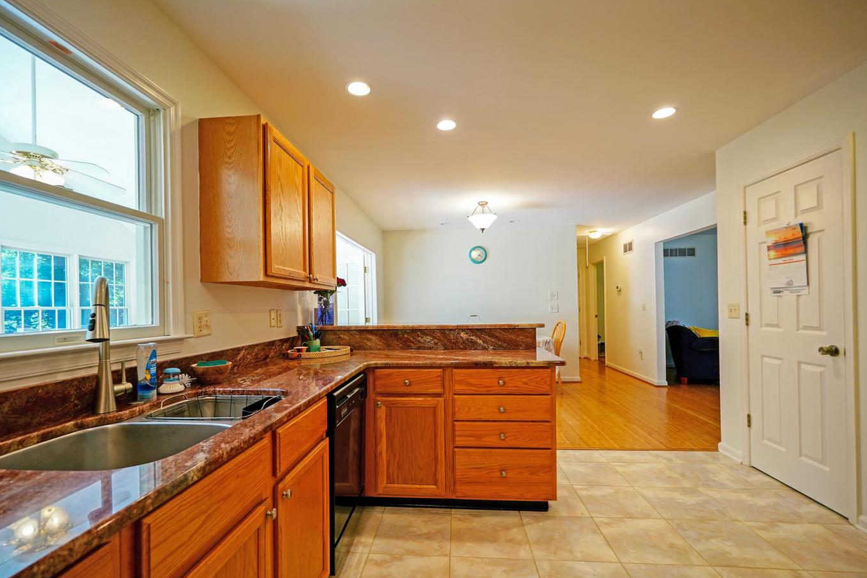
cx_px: 430
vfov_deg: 73.7
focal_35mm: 16
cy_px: 307
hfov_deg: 96.7
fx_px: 385
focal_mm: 10
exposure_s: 1/30
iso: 160
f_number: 2.8
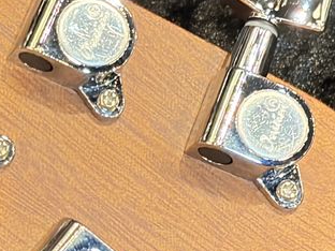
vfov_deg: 7.0
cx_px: 60
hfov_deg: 9.3
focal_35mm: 213
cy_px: 112
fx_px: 2061
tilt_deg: -68.3
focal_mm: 5.96
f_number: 1.6
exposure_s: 1/40
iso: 200
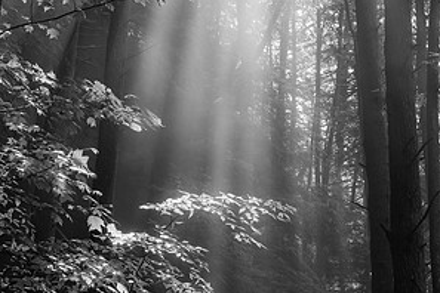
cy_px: 58
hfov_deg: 19.3
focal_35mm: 106
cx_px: 221
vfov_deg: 12.9
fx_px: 1295
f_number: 11
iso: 100
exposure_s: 1/10
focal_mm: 70
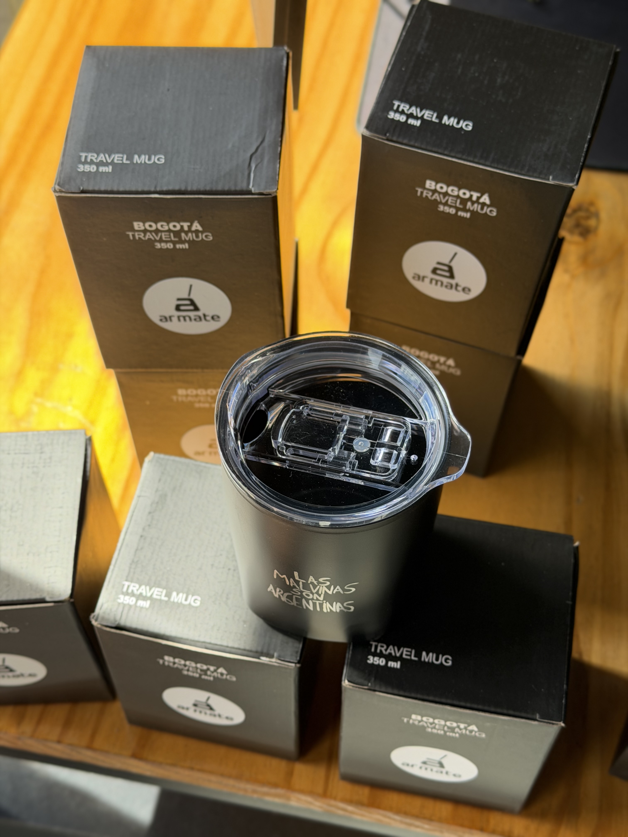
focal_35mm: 48
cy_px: 418
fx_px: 1161
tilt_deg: -57.5
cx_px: 314
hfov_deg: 30.3
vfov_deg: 39.7
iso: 80
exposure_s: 1/180
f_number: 1.78
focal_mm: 6.76
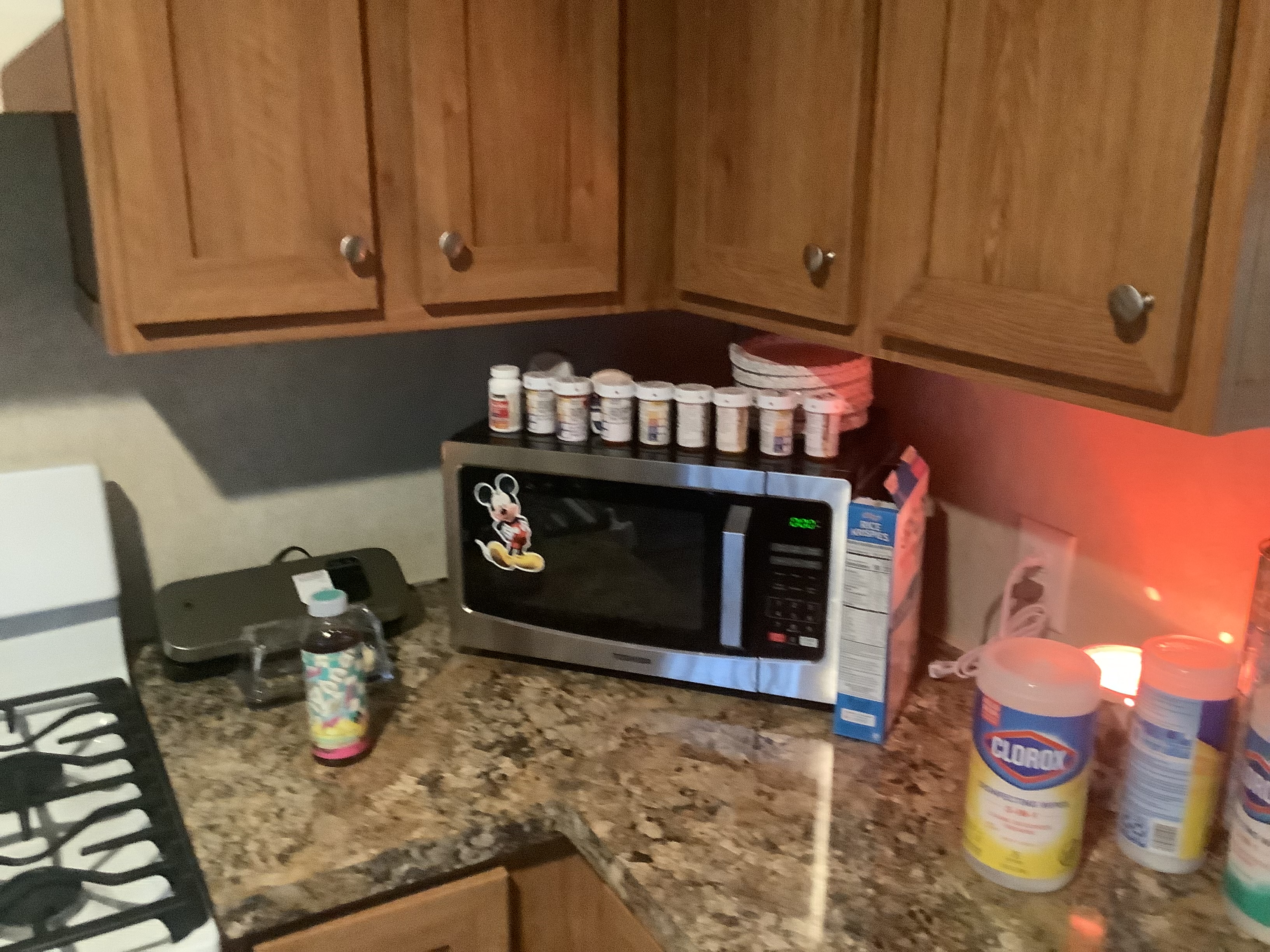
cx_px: 635
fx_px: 1137
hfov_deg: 58.4
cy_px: 476
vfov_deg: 45.4
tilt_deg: -17.9
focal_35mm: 31
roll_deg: -0.2
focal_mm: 3.3
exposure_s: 1/24
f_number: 2.4
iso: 640
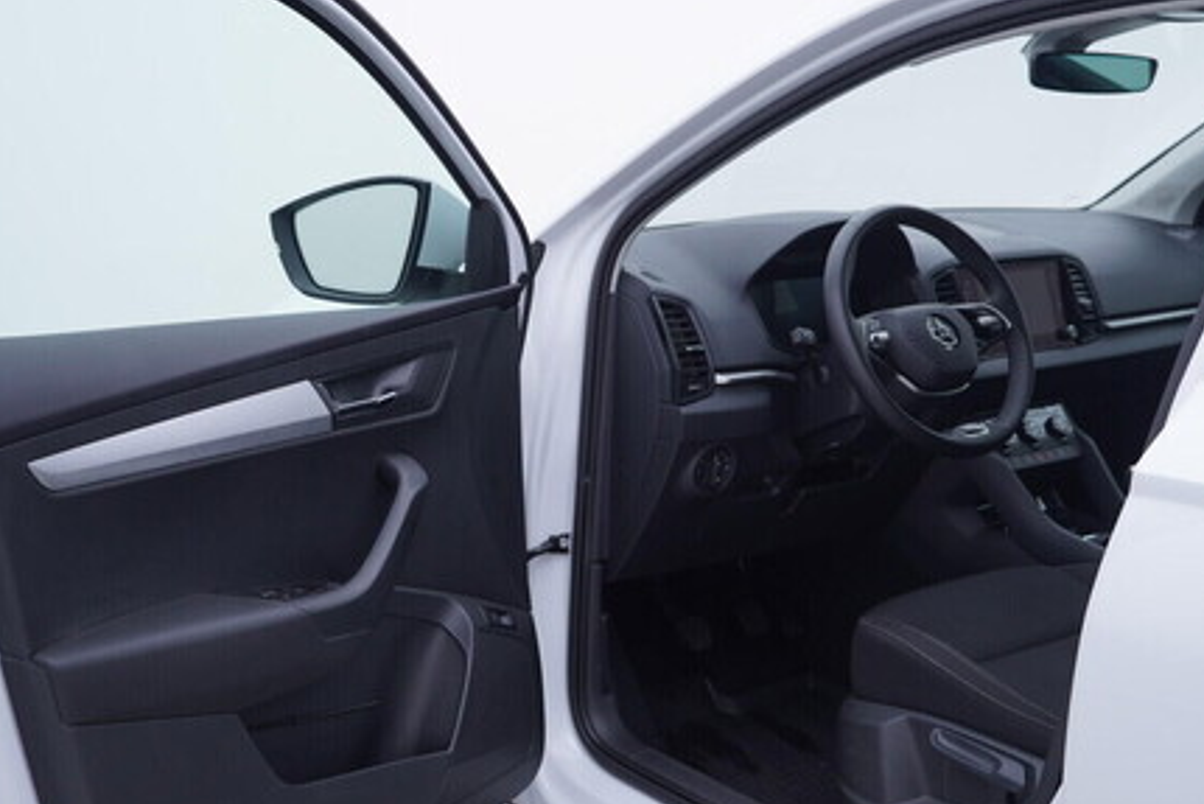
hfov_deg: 42.7
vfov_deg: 29.2
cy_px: 458
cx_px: 582
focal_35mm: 46
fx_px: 1539
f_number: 3.5
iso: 125
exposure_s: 1/60
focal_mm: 24
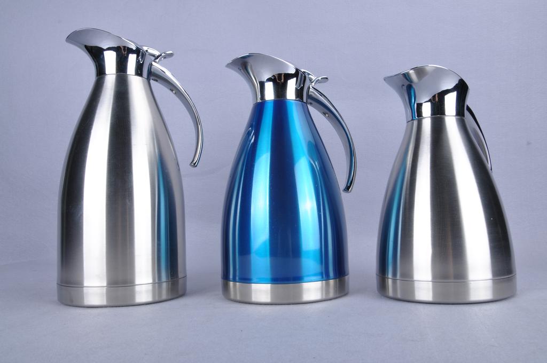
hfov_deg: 57.3
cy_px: 182
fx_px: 501
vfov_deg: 39.9
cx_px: 274
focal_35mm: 33
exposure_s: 1/160
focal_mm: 22
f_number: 20
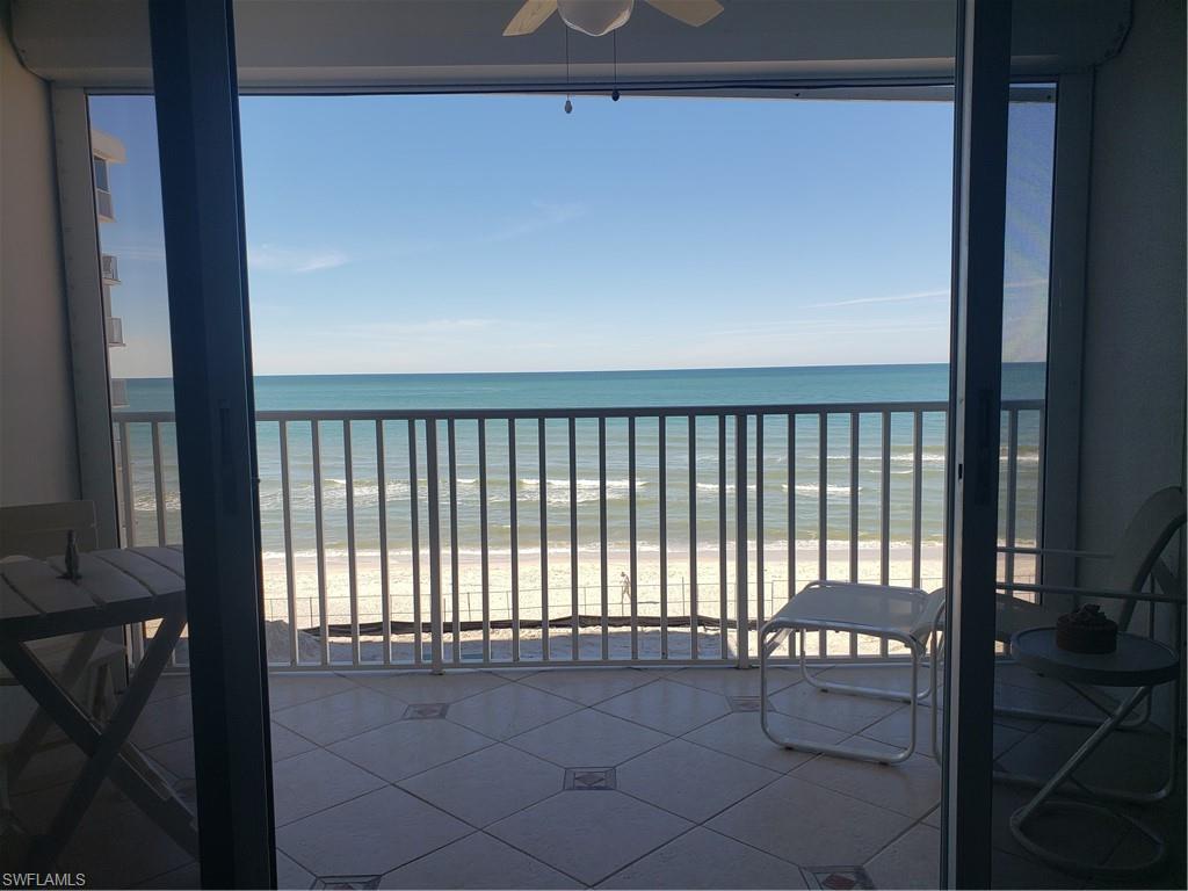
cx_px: 594
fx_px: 892
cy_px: 446
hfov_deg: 67.3
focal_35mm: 26
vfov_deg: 53.1
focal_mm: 4.3
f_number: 2.4
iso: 50
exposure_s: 1/1182
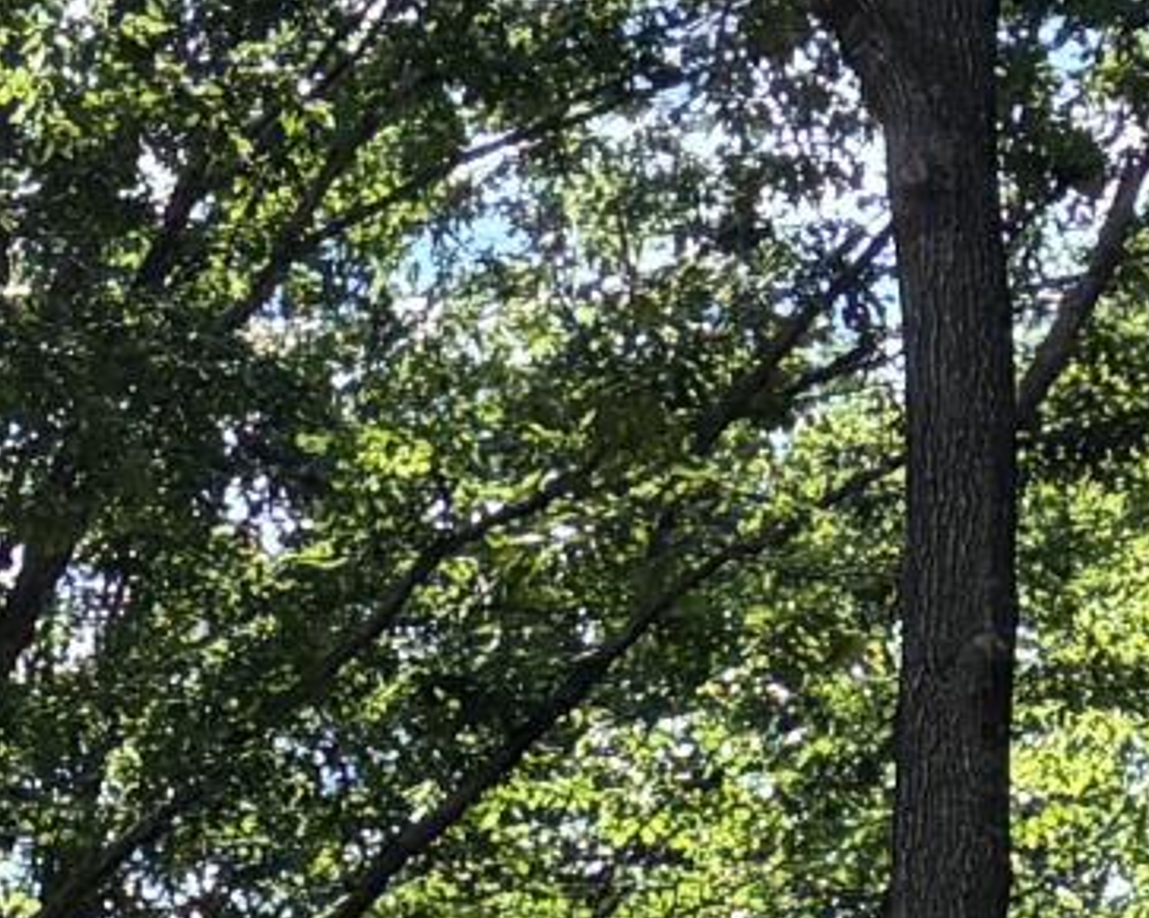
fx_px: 7137
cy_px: 2536
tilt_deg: +4.4
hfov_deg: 7.4
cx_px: -2928
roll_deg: -4.0
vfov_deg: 6.8
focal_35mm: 210
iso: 50
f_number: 1.6
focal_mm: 5.96
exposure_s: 1/775
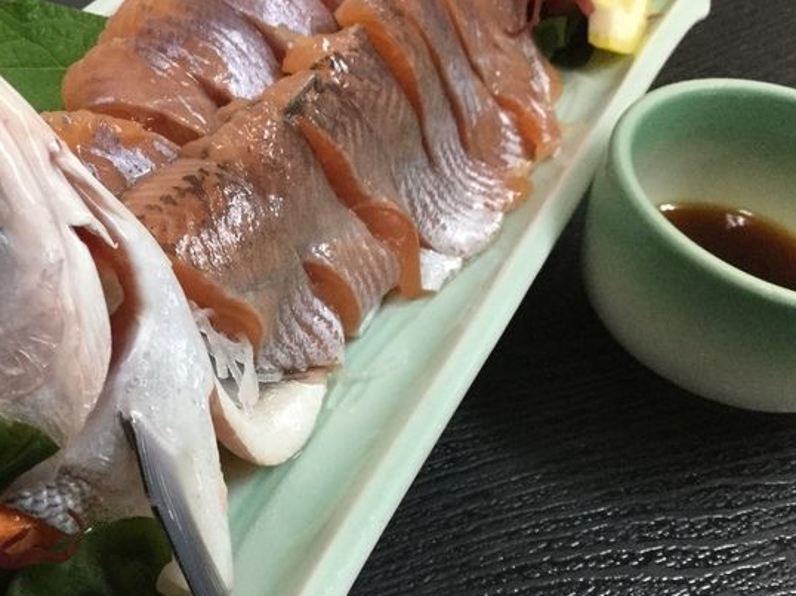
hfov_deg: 40.0
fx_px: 1080
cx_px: 277
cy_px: 379
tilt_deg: -48.8
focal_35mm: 47
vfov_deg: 30.7
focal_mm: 3.3
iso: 125
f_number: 2.4
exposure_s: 1/30
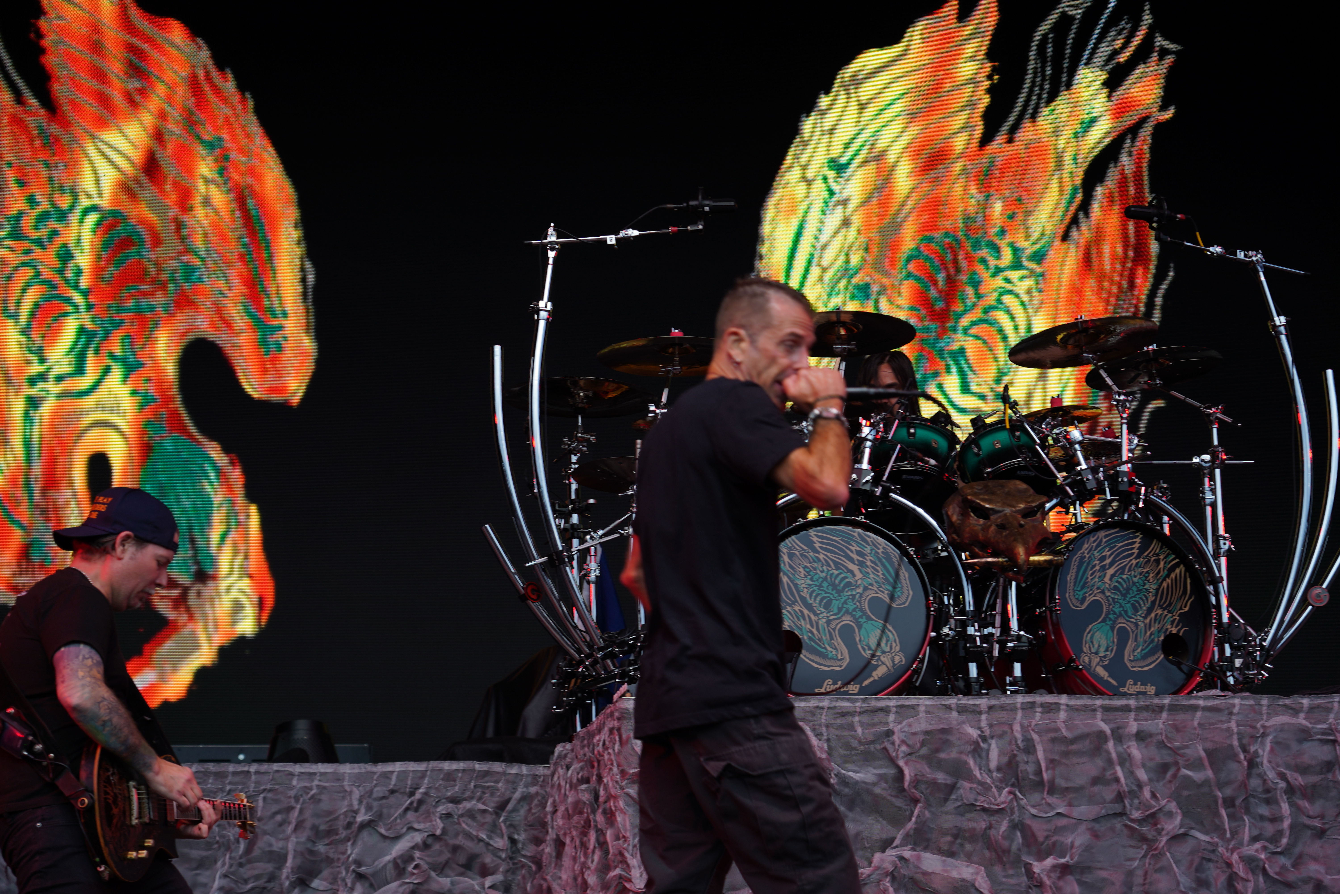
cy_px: 447
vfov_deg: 17.7
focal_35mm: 77
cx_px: 670
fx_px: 2866
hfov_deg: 26.3
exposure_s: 1/100
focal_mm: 77
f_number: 4.5
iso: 100
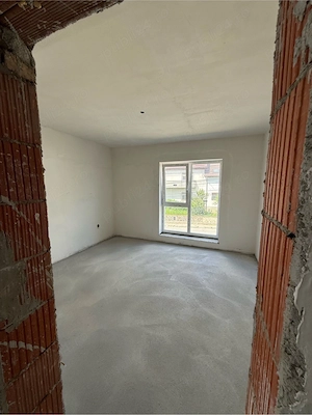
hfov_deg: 85.7
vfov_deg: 102.1
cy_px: 208
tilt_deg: -5.2
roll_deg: -1.5
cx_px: 156
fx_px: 168
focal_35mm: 14
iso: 64
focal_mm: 2.22
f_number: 2.2
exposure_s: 1/142
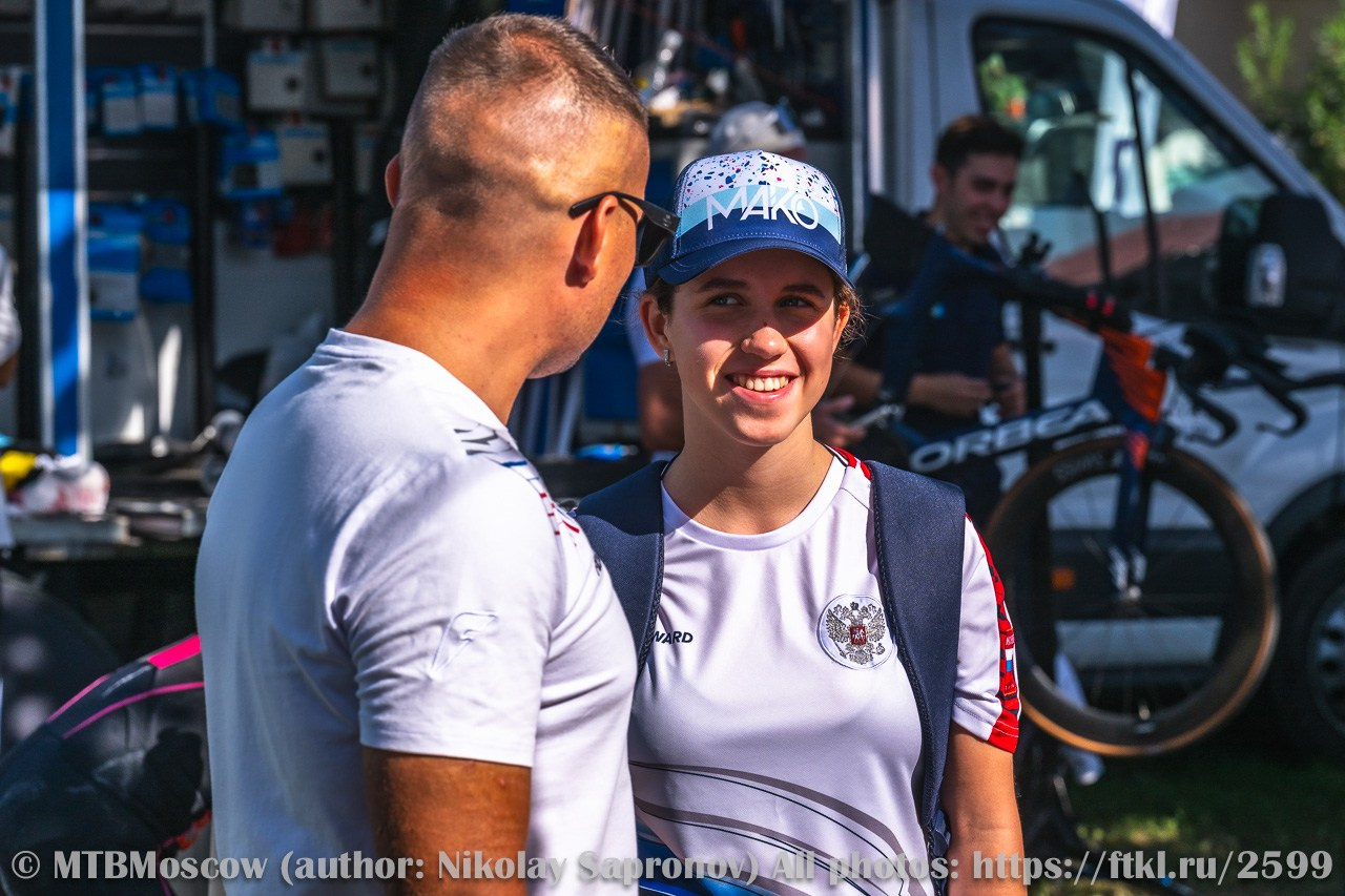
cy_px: 448
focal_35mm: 130
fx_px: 4856
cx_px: 672
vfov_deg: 10.5
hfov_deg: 15.8
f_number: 9
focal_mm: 130
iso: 320
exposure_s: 1/1250
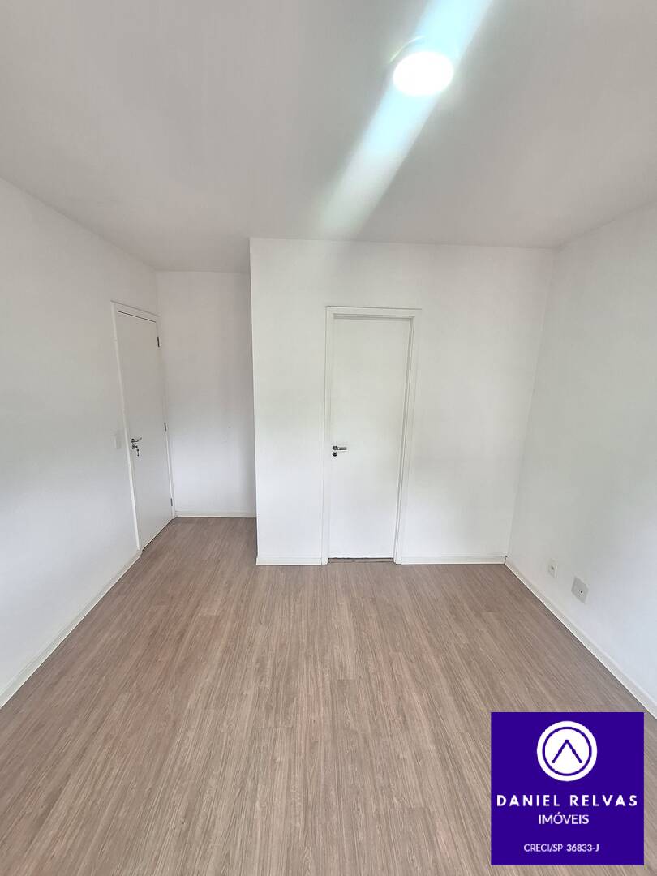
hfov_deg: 89.9
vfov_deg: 106.2
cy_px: 438
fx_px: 329
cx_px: 328
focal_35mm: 13
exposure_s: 1/40
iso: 160
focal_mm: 1.74
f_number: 2.2
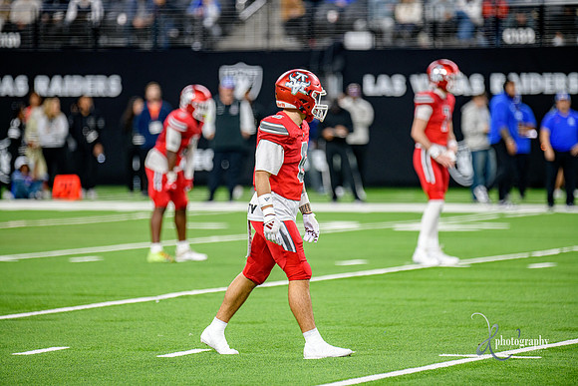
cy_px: 193
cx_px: 289
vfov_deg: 5.7
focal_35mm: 240
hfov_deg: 8.6
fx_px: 3854
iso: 1000
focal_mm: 240
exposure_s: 1/400
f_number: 2.8
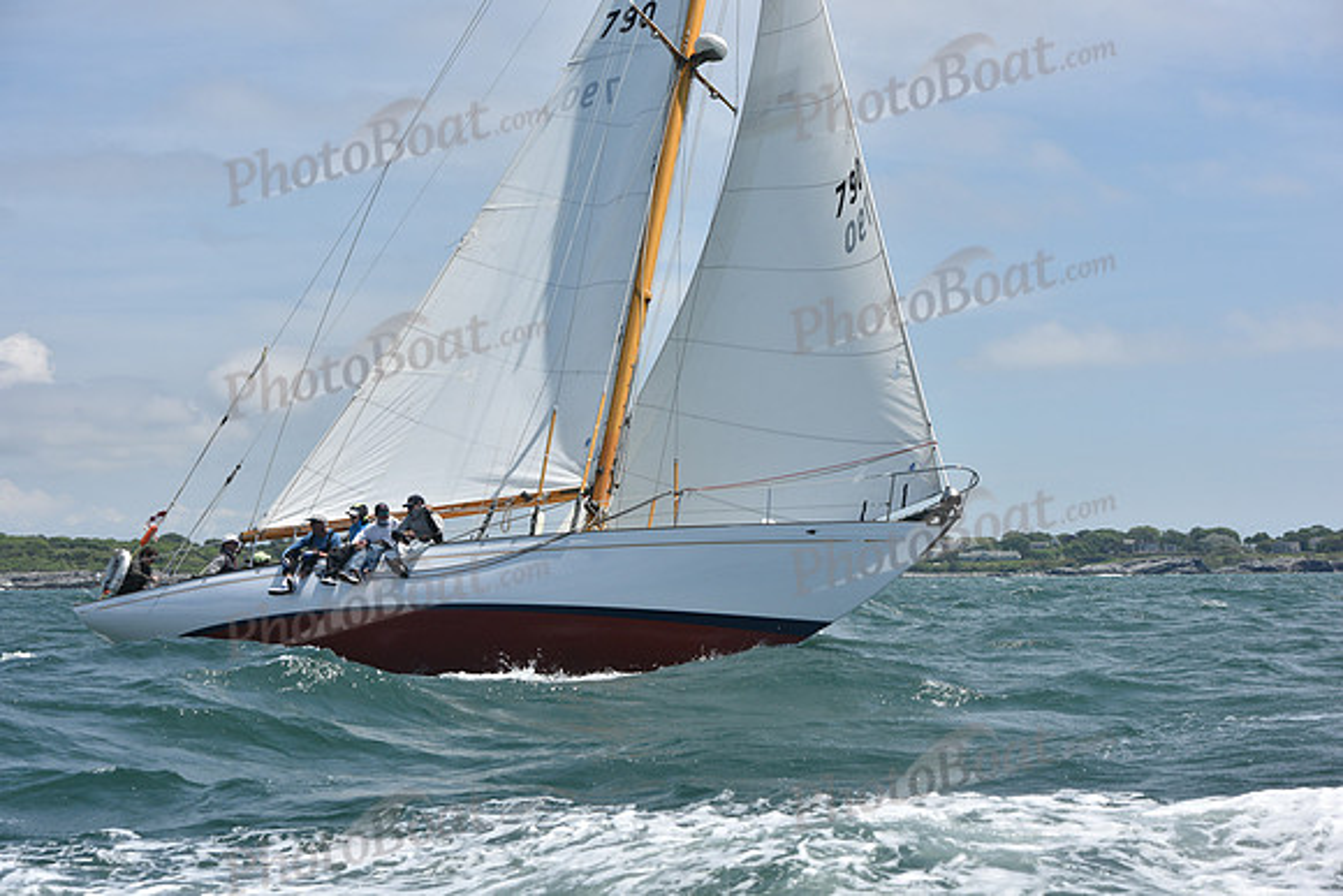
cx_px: 672
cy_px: 448
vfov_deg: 19.5
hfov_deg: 28.8
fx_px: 2612
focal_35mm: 70
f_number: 7.1
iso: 250
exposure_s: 1/1250
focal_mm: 70
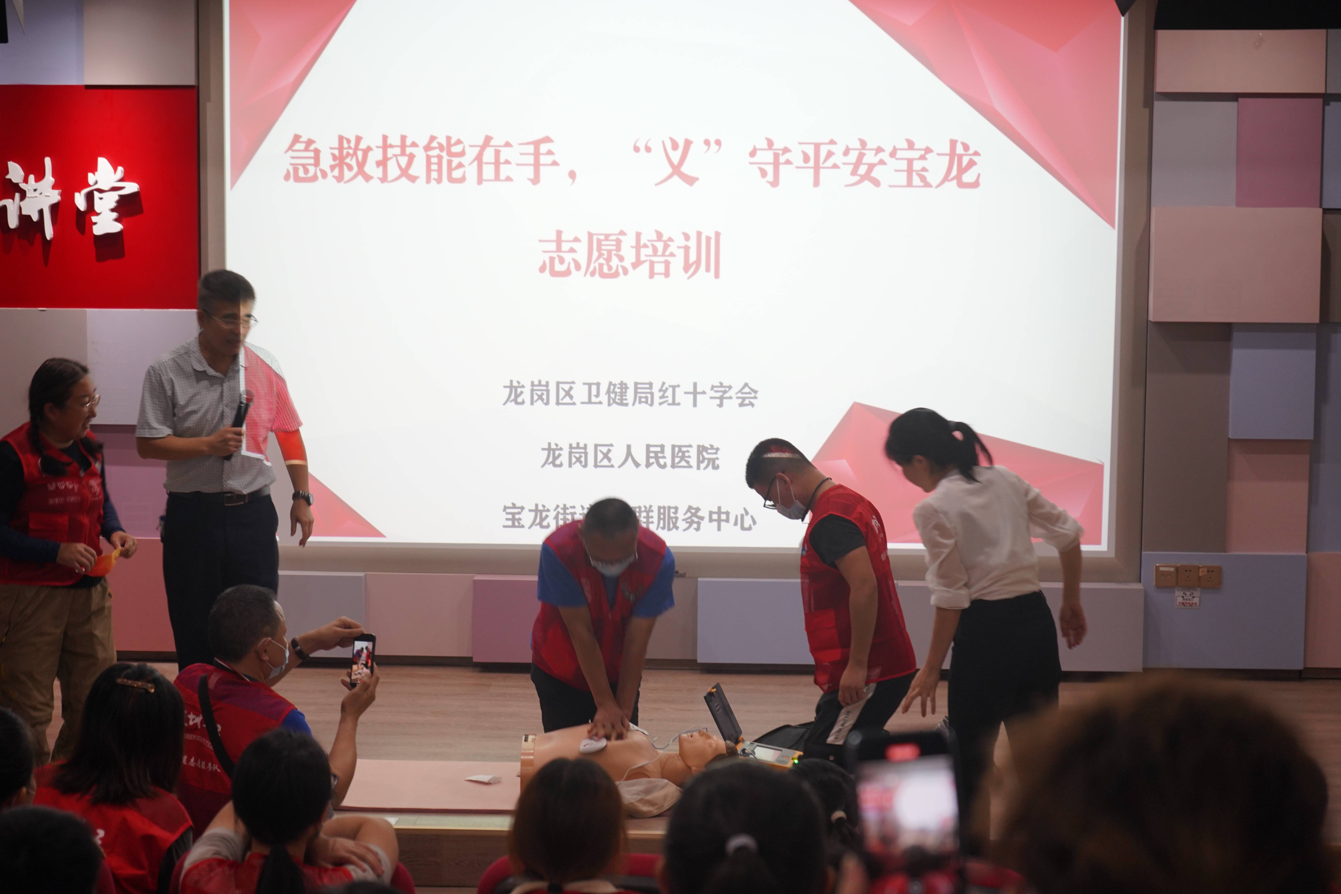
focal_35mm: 68
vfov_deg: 20.0
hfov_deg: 29.7
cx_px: 670
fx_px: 2533
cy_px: 447
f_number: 5.6
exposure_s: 1/50
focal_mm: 68
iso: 1250
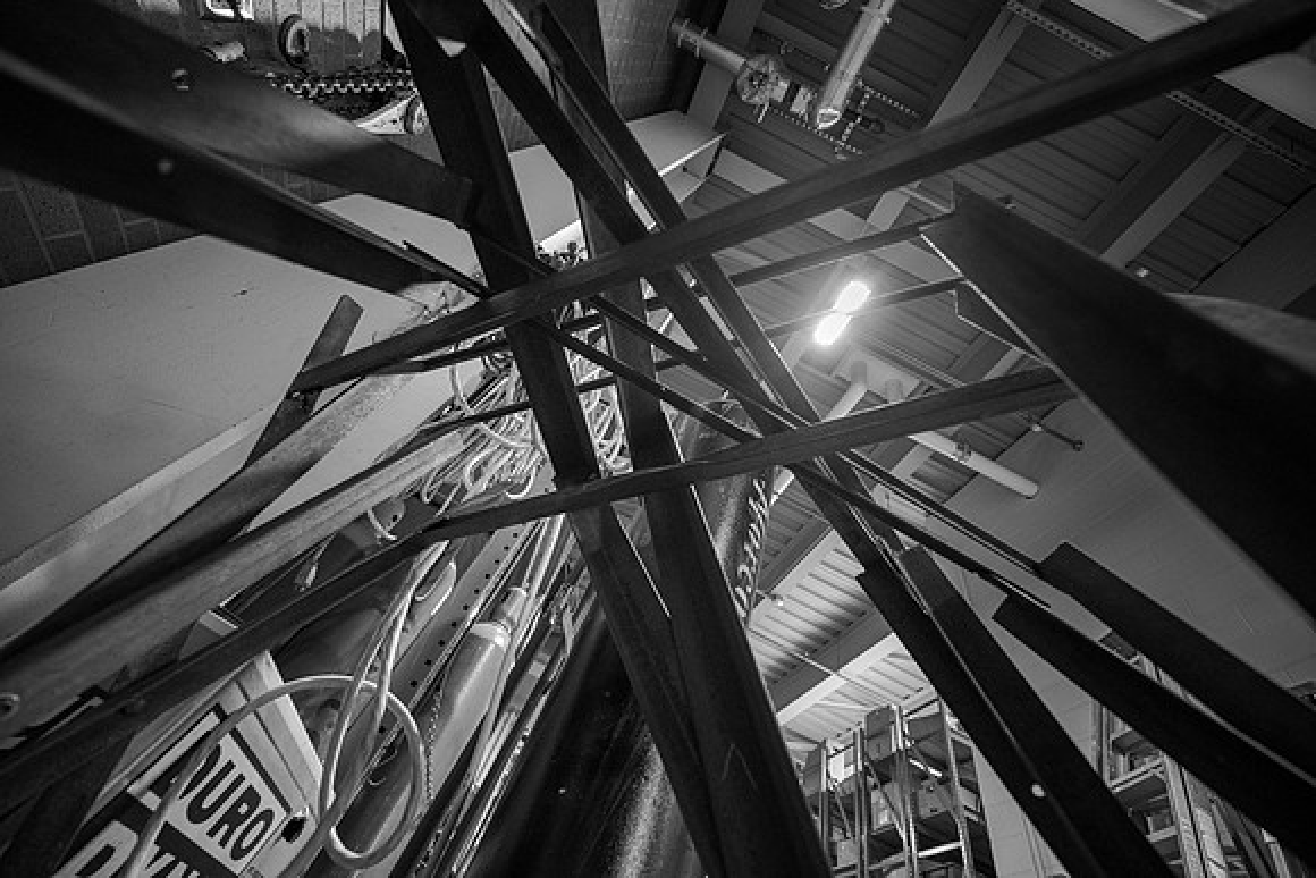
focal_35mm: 14
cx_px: 658
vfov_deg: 81.2
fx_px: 512
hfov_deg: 104.2
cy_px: 439
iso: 2500
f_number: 4
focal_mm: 14
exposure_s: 1/50
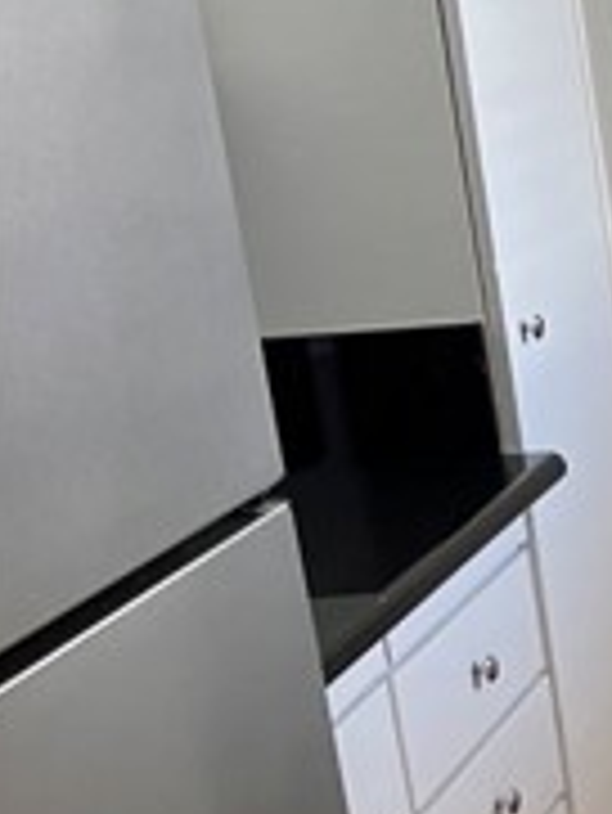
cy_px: 589
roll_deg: +6.0
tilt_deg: -15.2
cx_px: 1058
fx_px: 2331
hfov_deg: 13.6
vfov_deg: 19.7
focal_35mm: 99
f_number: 1.8
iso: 200
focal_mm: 3.99
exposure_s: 1/60
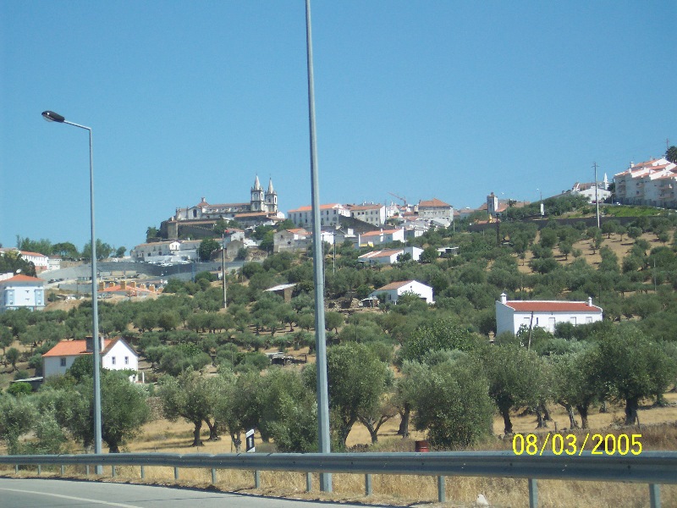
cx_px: 338
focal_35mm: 114
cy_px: 254
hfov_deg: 17.3
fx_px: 2230
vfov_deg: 13.0
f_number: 4.8
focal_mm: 24
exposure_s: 1/700
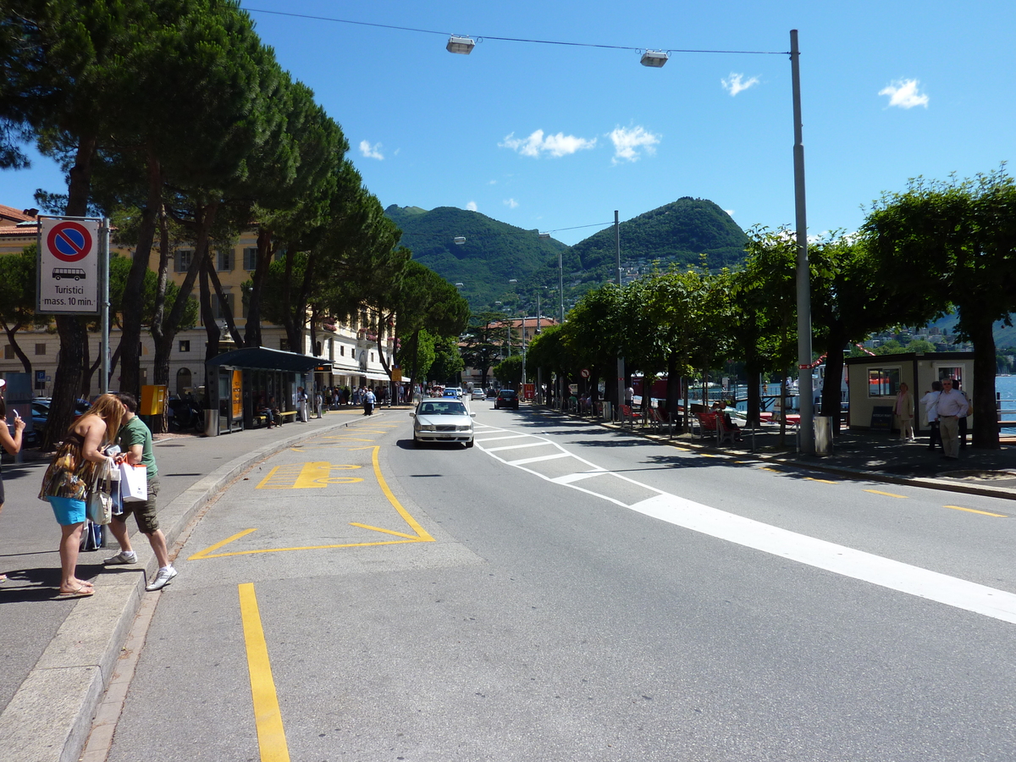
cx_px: 508
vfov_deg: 54.9
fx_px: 734
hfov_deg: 69.4
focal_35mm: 25
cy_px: 381
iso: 80
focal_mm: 4.1
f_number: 4.5
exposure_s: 1/500
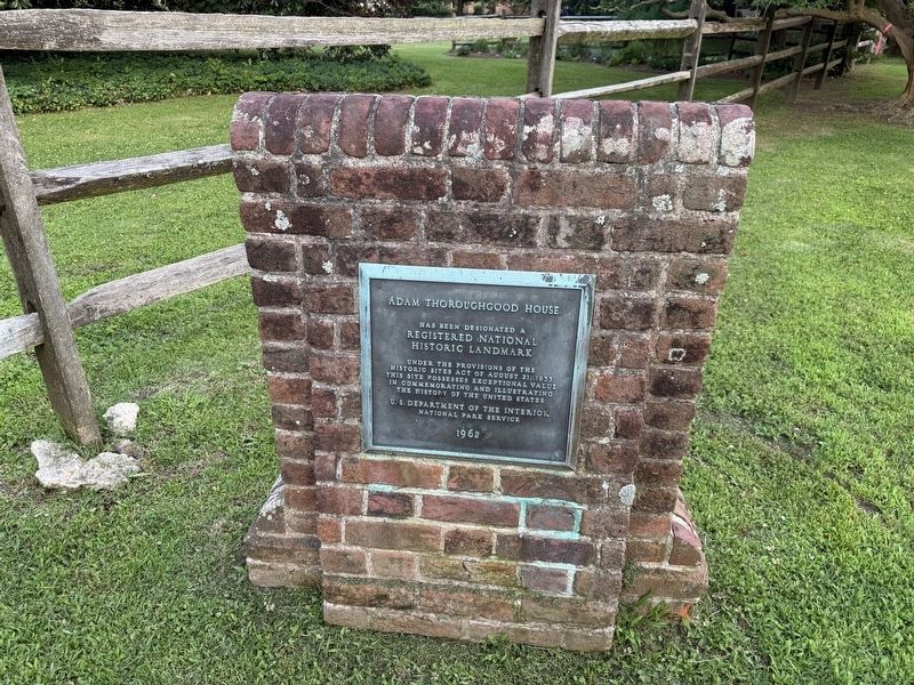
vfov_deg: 56.8
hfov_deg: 71.6
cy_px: 342
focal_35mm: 24
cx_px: 457
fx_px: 634
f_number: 1.78
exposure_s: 1/121
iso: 100
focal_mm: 6.76
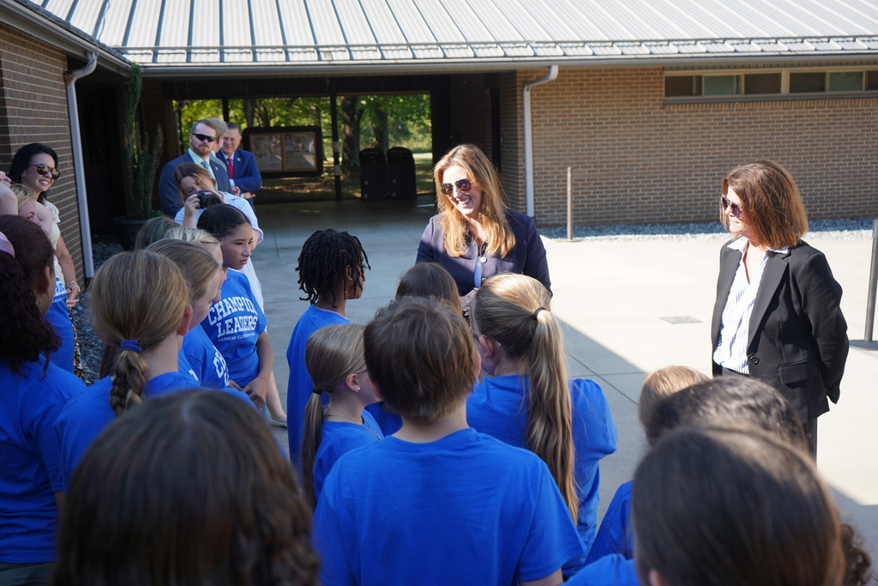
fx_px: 927
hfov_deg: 50.7
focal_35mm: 38
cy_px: 293
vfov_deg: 35.1
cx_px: 439
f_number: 4.5
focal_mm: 38
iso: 100
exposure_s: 1/160
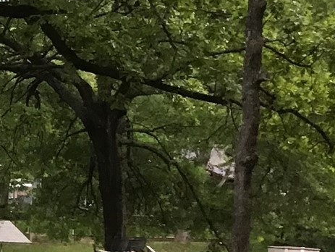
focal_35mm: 137
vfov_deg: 10.8
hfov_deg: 12.9
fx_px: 1327
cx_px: -295
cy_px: 187
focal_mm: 3.3
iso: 25
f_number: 2.4
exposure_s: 1/30
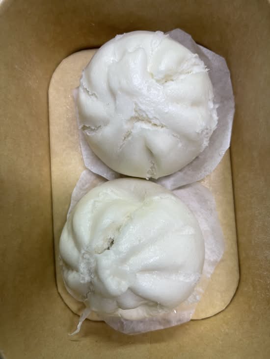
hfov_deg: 54.9
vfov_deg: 69.4
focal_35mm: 25
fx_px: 260
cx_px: 135
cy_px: 180
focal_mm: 5.1
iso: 80
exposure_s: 1/50
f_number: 1.6
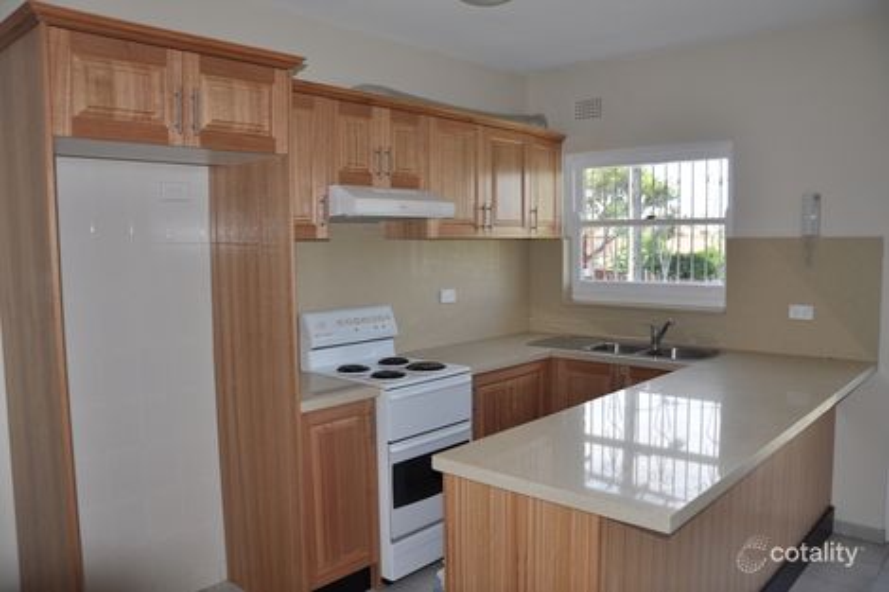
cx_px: 444
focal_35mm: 27
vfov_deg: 47.9
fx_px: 666
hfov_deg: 67.4
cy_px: 296
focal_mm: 18
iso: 200
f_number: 3.5
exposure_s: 1/200
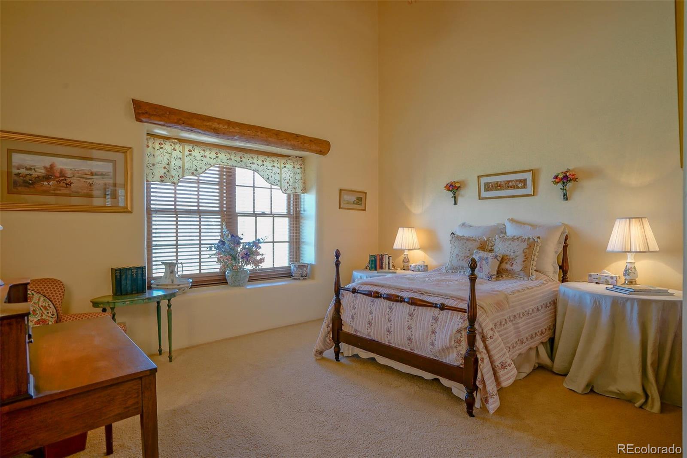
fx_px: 343
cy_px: 229
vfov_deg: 67.4
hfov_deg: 90.0
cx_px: 344
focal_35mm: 18
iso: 400
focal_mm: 18
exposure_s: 1/10
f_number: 8
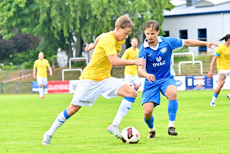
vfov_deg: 10.2
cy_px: 77
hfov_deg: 15.2
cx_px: 115
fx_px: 863
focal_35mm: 135
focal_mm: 135
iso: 1800
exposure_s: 1/1600
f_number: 5
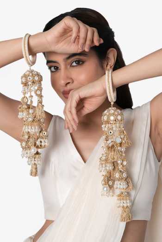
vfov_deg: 54.4
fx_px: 236
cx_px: 81
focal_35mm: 35
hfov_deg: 37.9
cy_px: 121
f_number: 9.5
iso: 125
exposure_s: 1/125
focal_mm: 35
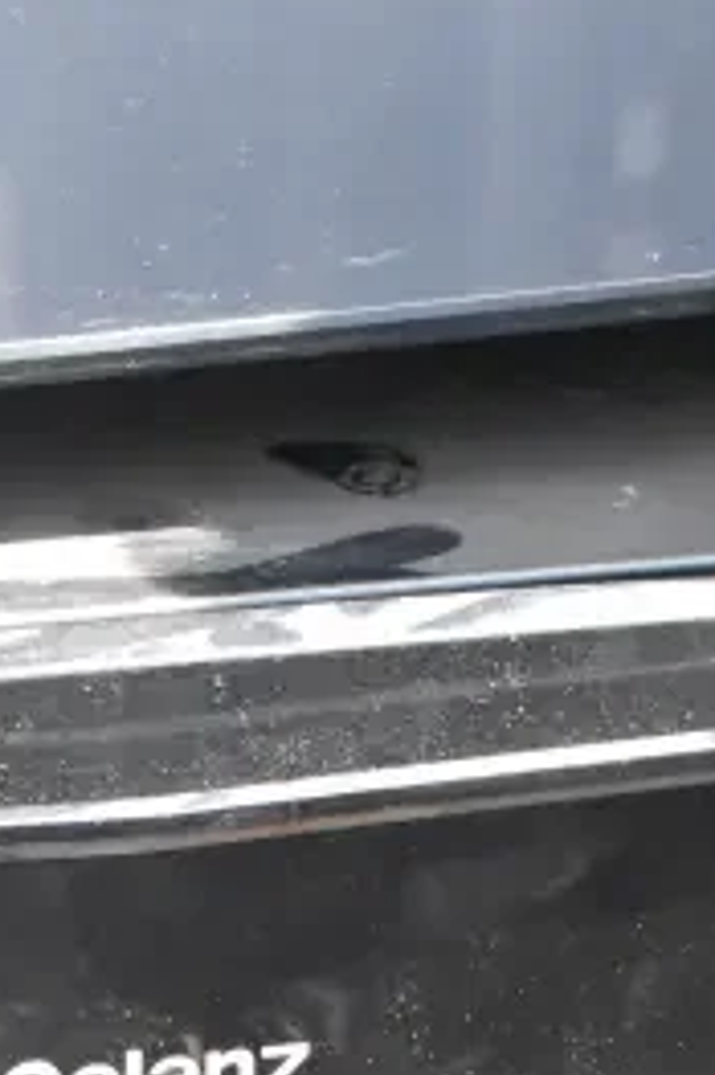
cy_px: 1796
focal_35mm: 110
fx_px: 3273
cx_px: -37
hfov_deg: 12.3
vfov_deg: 16.3
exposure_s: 1/640
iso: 6400
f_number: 13
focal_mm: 21
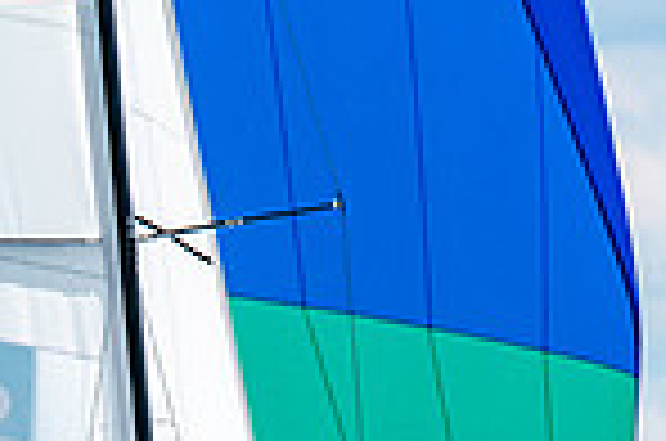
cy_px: 749
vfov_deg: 0.8
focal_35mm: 1769
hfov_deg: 1.2
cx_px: 72
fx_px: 32656
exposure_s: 1/6400
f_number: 5.6
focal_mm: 300
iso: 500
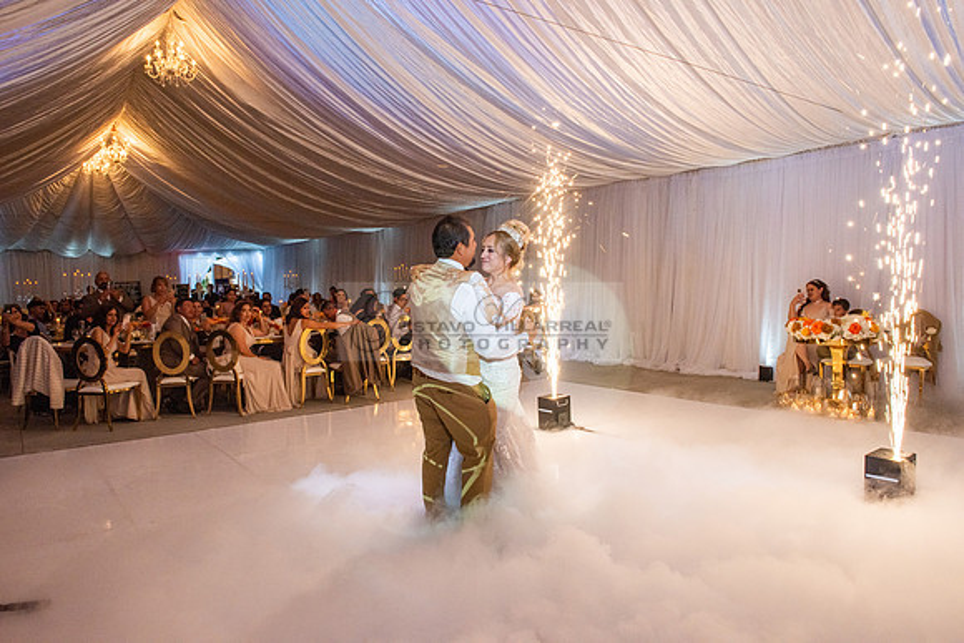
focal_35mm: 24
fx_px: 643
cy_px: 322
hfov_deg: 73.7
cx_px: 482
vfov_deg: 53.2
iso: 1000
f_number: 11
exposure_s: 1/125
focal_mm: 24
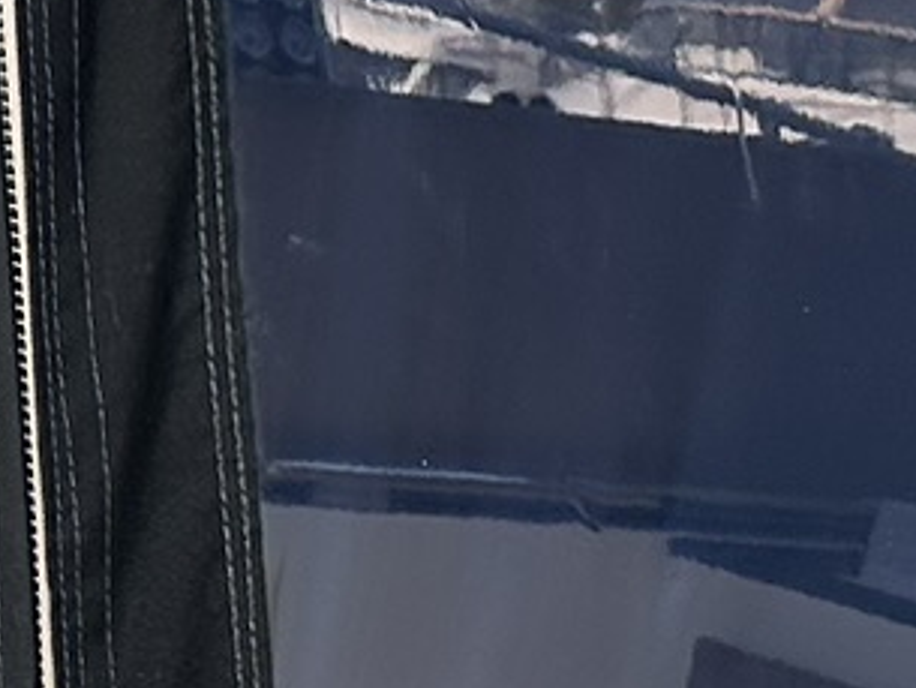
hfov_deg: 12.2
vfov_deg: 7.8
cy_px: 2166
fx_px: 4262
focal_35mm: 161
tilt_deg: -25.4
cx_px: 772
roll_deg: -6.9
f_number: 1.78
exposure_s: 1/10753
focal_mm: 6.86
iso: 80
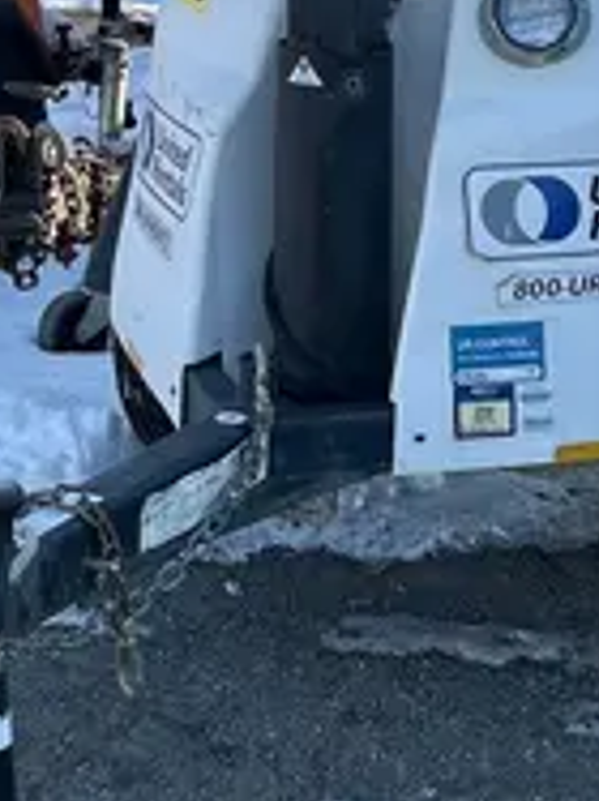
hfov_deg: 14.5
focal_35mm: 102
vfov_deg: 18.5
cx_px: 180
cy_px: -79
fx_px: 2356
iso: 50
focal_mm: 5.7
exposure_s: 1/1412
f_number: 1.5
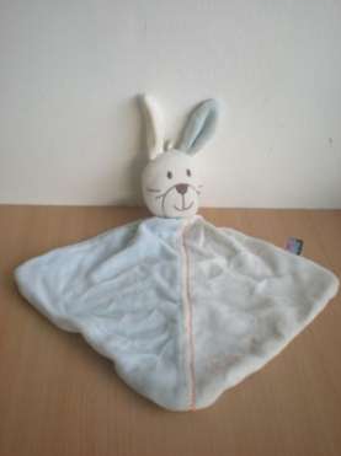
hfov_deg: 35.9
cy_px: 220
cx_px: 179
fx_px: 527
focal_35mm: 40
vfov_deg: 46.9
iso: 312
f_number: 3.1
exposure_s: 1/8
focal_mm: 6.3
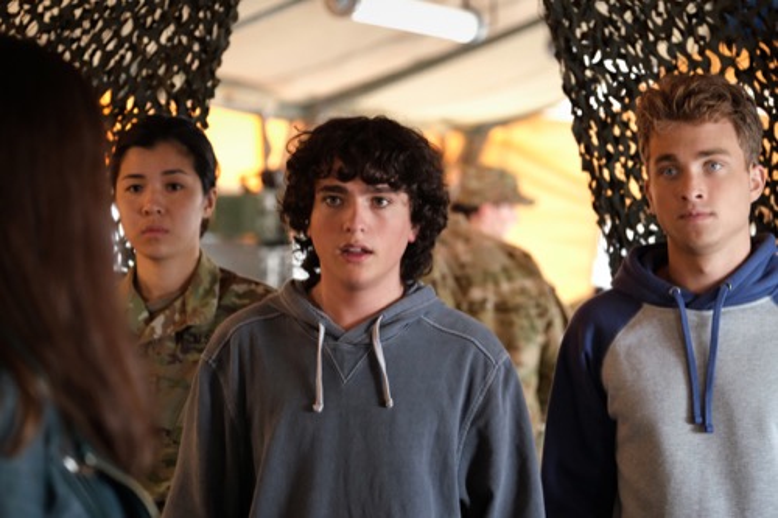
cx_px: 389
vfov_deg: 8.3
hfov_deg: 12.4
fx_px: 3586
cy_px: 259
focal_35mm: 166
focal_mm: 110.6
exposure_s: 1/250
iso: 5000
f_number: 3.6
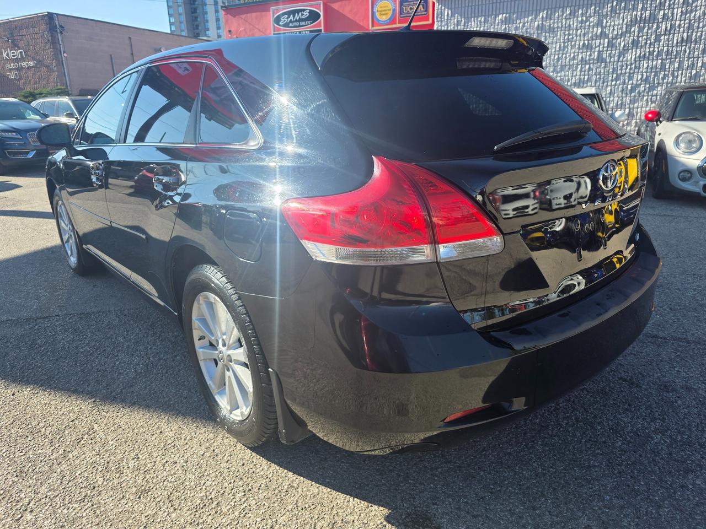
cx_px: 353
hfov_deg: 73.9
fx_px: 469
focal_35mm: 23
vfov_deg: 58.9
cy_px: 264
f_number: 1.7
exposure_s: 1/2054
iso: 80
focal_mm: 6.3
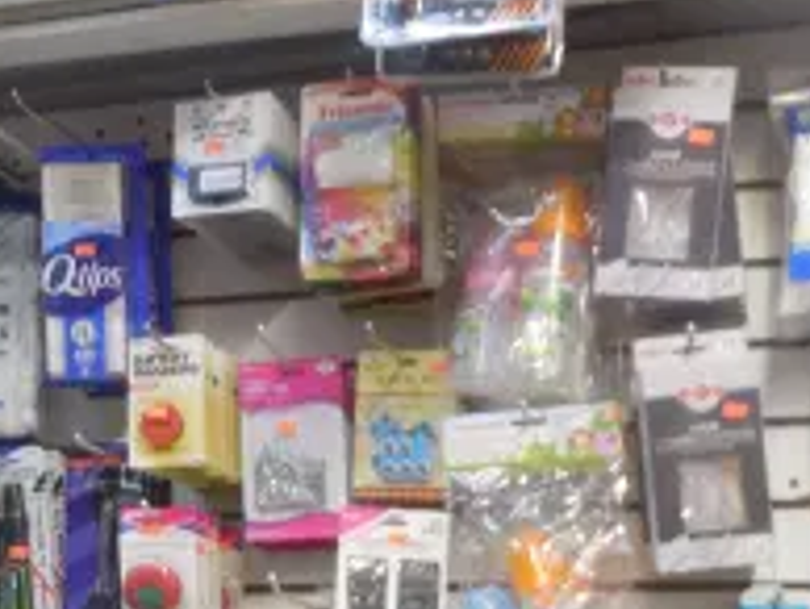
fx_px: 1640
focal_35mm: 70
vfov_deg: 20.5
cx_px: 188
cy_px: 580
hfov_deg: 27.3
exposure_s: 1/30
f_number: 3.4
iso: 200
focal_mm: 6.1
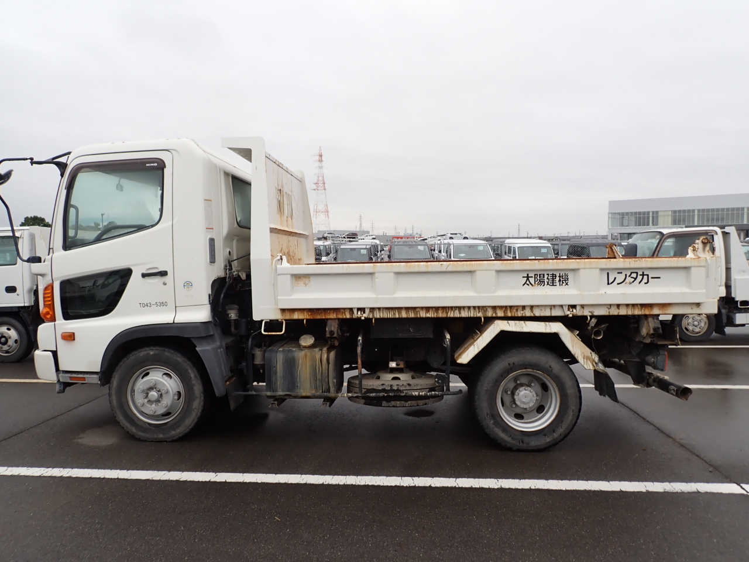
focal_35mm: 25
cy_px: 281
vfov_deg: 54.9
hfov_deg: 69.4
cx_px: 374
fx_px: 541
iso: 100
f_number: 2.8
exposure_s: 1/125
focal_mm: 4.5
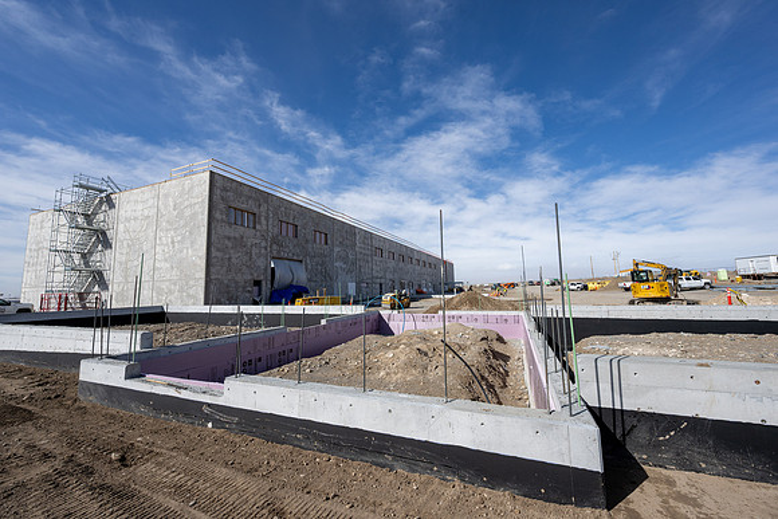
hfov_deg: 104.2
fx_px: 303
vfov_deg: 81.2
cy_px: 260
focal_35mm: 14
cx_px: 389
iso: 250
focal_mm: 14
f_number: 9
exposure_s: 1/800
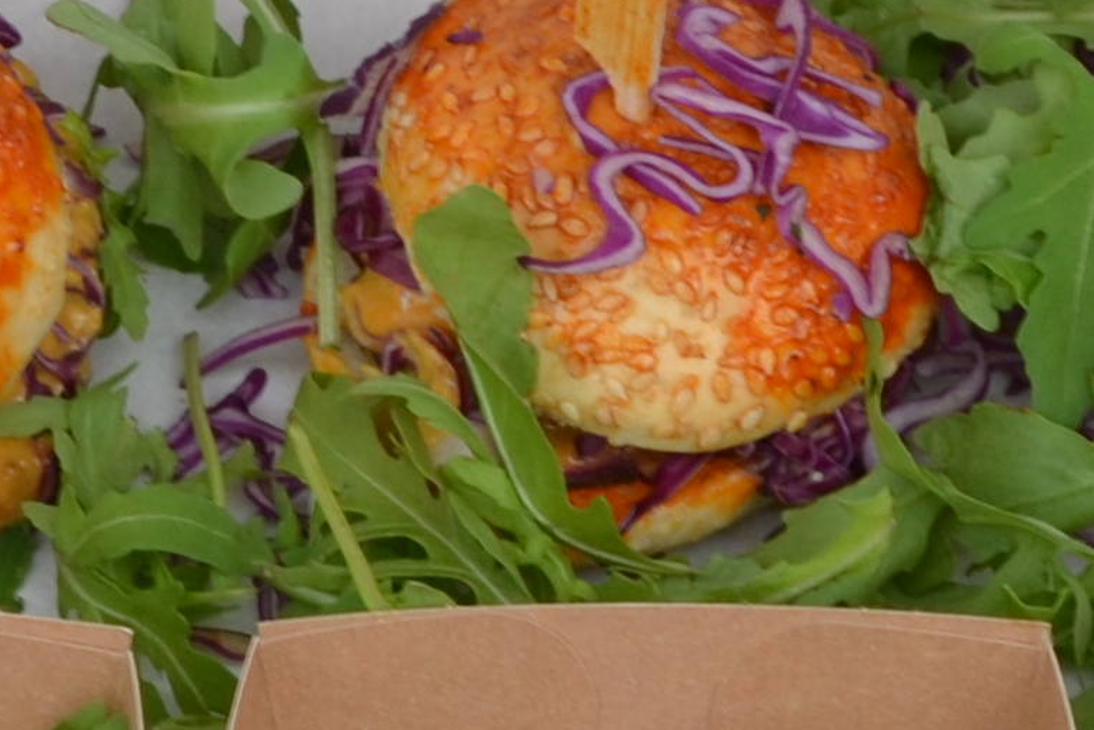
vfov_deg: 3.2
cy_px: 359
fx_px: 13160
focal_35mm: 433
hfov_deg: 4.8
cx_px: 1098
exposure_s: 1/160
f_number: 6.3
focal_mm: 48
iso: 100
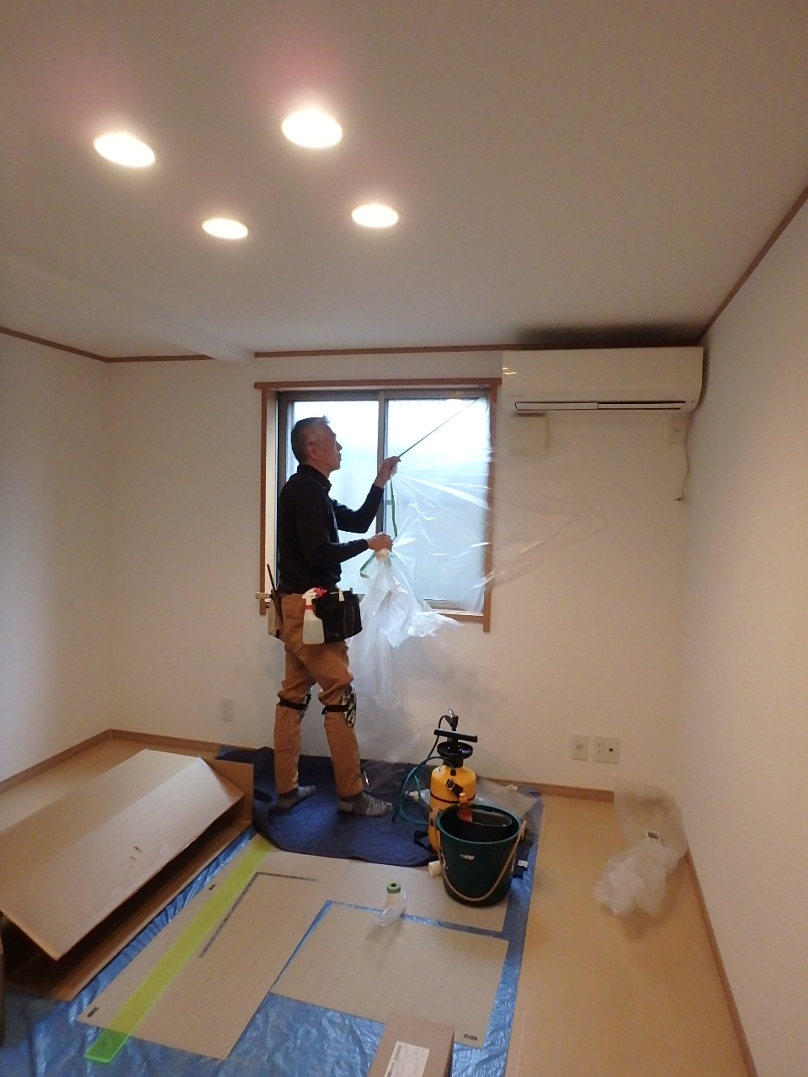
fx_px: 654
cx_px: 404
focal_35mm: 21
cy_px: 538
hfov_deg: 63.4
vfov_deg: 79.0
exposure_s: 1/100
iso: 800
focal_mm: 3.7
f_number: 3.5
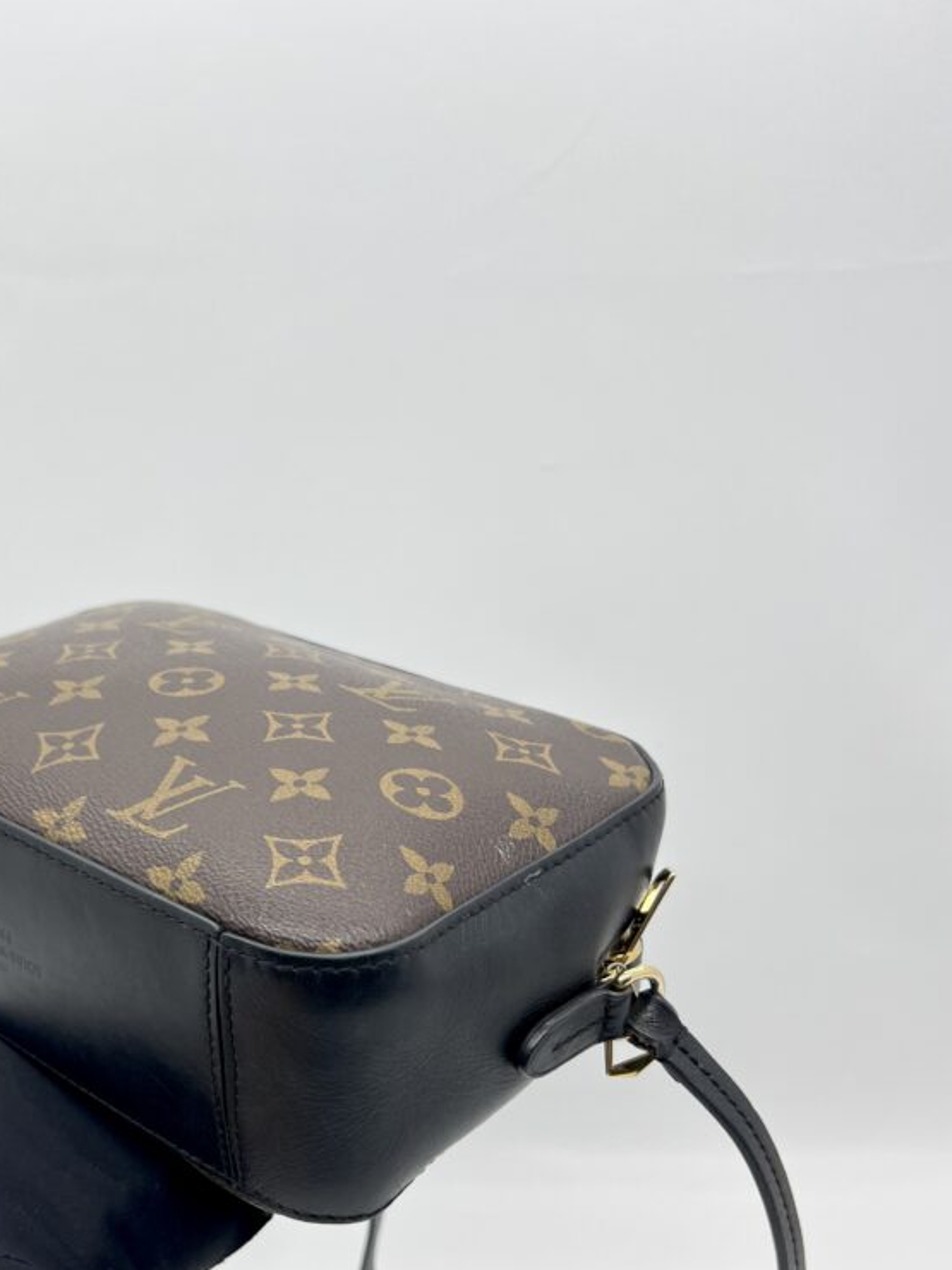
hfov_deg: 39.3
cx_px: 334
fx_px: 1320
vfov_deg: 50.2
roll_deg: +2.1
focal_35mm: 36
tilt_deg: -23.3
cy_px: 875
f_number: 1.5
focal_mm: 5.7
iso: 32
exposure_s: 1/108
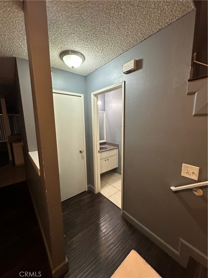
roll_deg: +0.2
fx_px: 112
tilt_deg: -6.9
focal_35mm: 14
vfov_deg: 102.1
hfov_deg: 85.7
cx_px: 104
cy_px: 139
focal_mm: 2.22
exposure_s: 1/60
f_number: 2.2
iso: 320
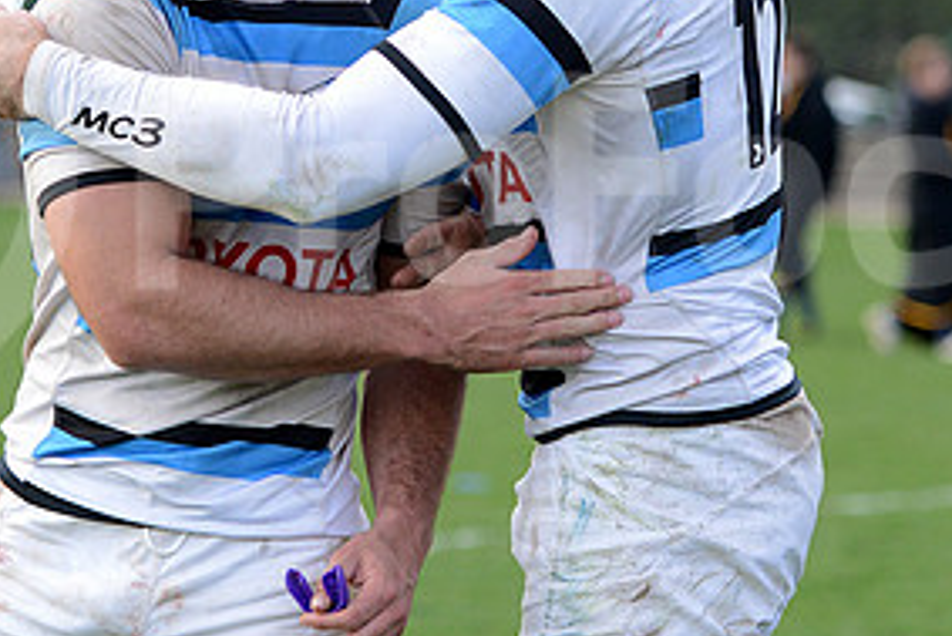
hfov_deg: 10.0
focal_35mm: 205
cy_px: 173
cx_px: 407
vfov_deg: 6.7
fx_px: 5424
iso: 1000
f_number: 2.8
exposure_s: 1/500
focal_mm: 100
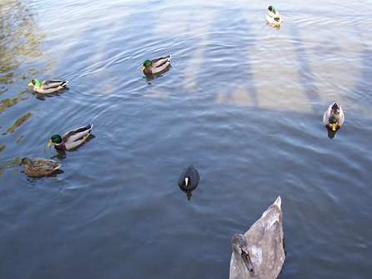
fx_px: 473
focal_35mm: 44
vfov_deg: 32.8
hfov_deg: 42.7
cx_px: 227
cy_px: 165
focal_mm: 5.6
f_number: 2.7
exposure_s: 1/125
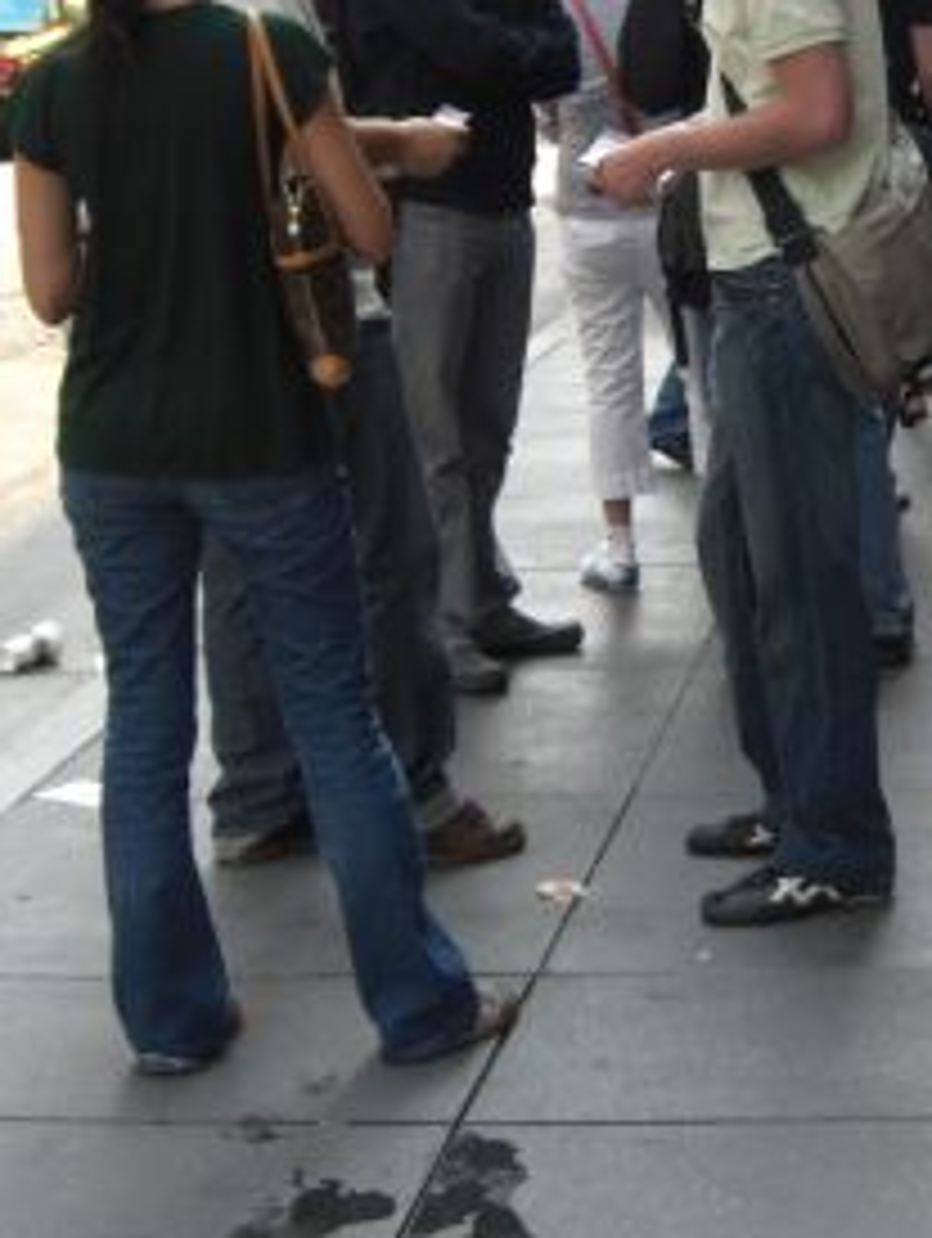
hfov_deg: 15.7
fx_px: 3295
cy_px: 342
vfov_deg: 21.1
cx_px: 977
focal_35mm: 92
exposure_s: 1/250
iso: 80
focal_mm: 7.9
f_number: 2.8
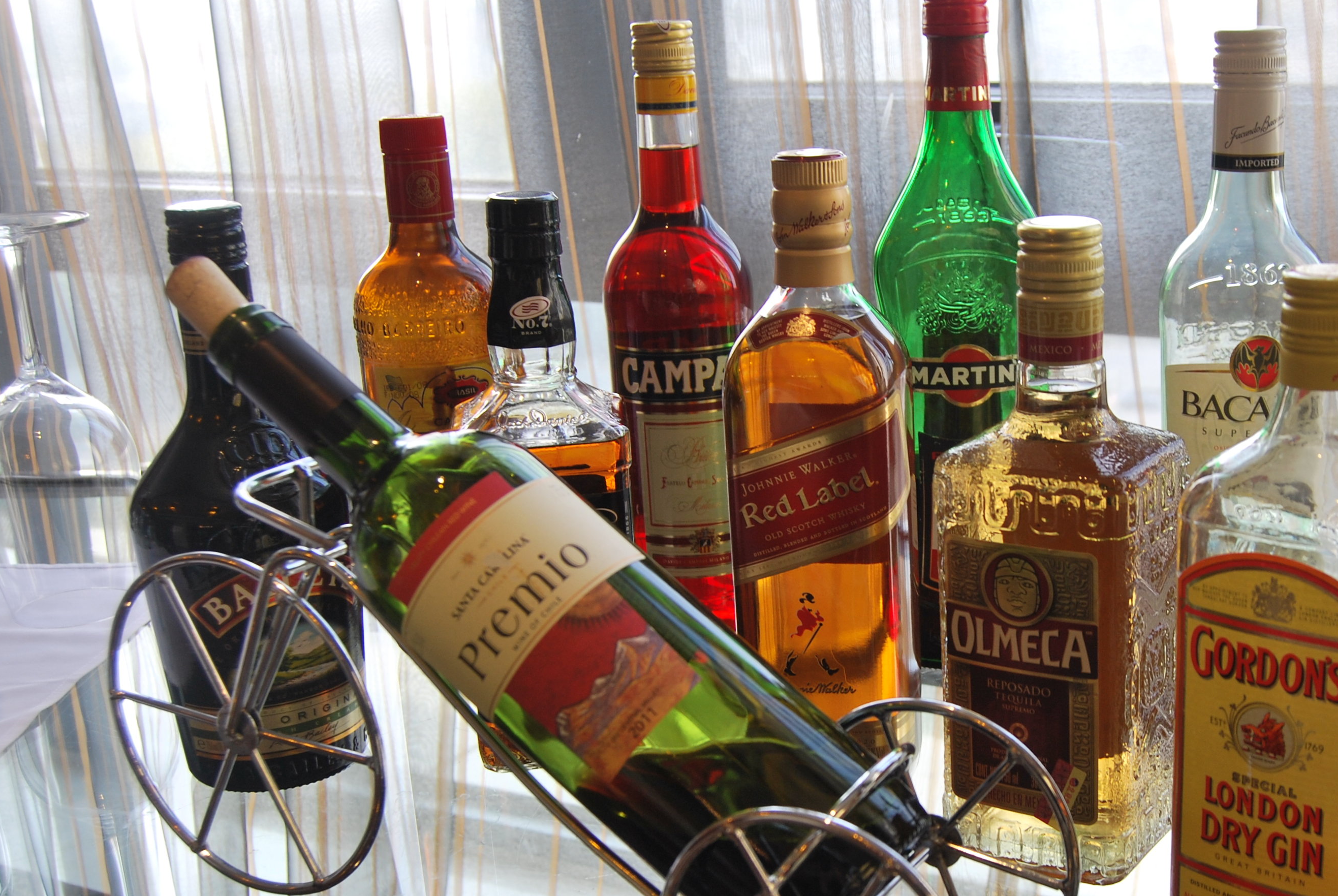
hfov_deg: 38.5
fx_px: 1888
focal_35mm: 51
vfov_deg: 26.6
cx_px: 920
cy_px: 563
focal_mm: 23
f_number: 5
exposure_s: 1/30
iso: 125
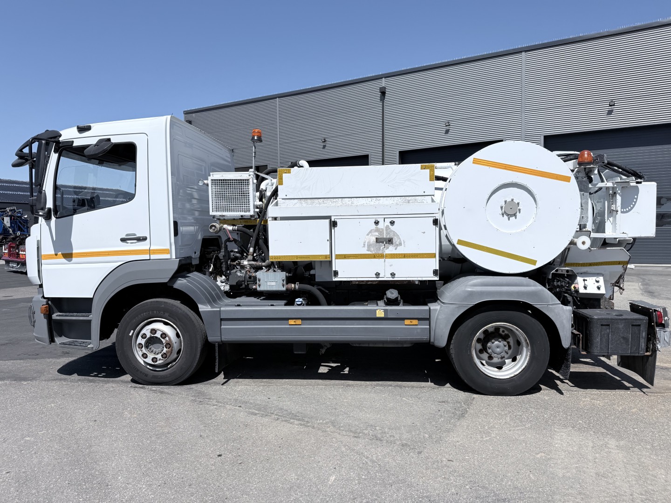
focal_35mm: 24
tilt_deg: -0.4
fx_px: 465
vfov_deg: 56.8
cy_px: 252
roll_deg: -0.4
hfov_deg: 71.6
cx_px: 336
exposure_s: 1/6711
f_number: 1.78
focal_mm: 6.76
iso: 80
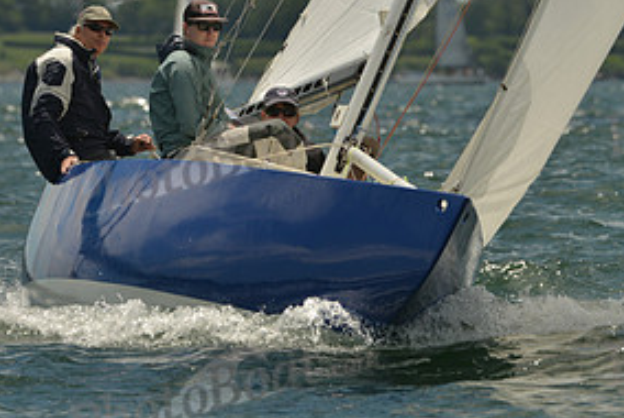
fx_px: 13447
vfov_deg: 1.8
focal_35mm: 775
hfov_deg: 2.7
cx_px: 494
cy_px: 245
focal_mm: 380
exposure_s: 1/1000
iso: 200
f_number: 8
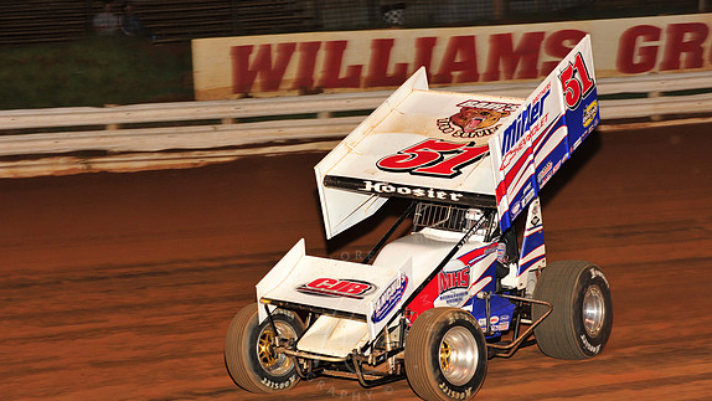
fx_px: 2096
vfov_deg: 10.9
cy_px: 211
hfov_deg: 19.3
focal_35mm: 111
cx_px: 358
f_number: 6.3
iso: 800
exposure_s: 1/320
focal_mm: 105
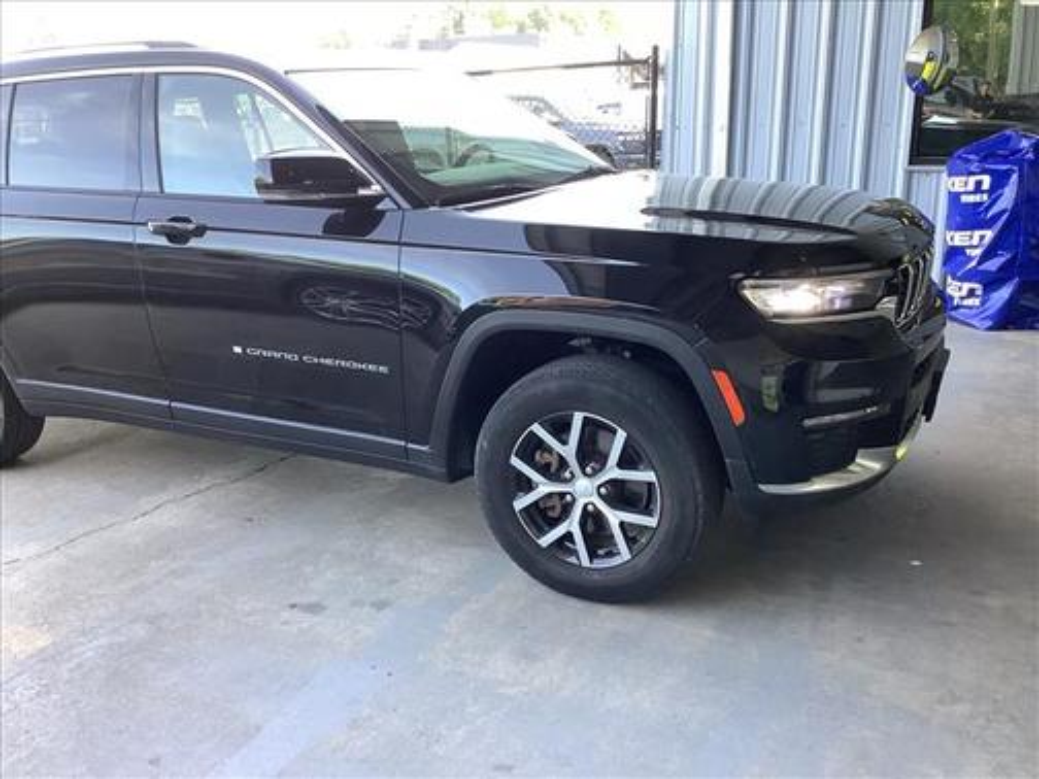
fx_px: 930
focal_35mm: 31
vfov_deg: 45.4
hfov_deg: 58.4
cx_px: 520
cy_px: 390
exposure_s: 1/120
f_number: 2.4
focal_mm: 3.3
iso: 80
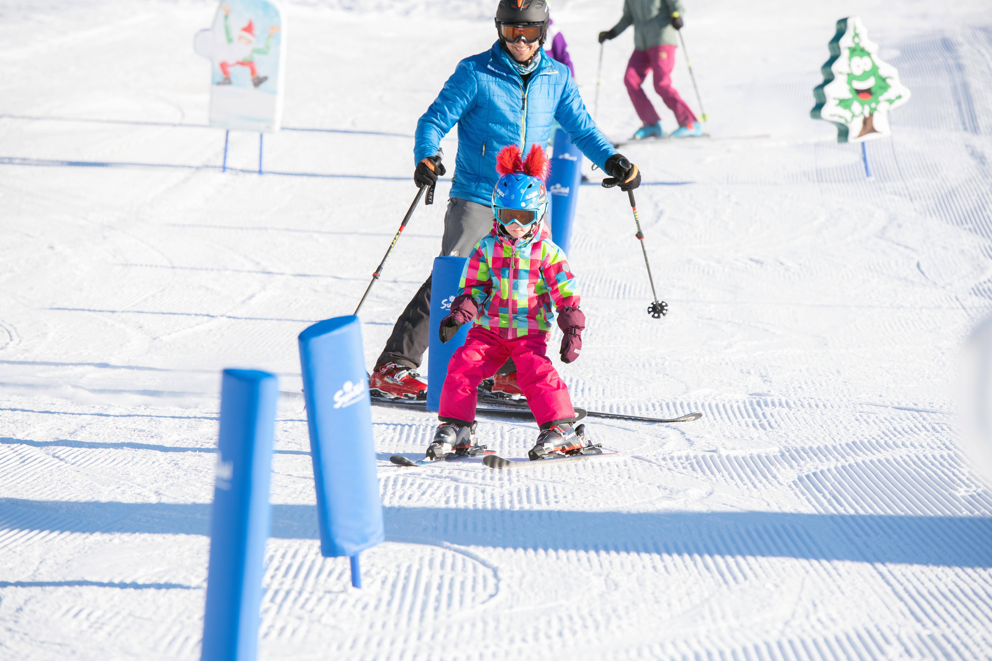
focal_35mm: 175
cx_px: 496
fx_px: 4822
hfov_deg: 11.7
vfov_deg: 7.8
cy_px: 330
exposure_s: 1/2000
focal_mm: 175
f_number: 5.6
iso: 800
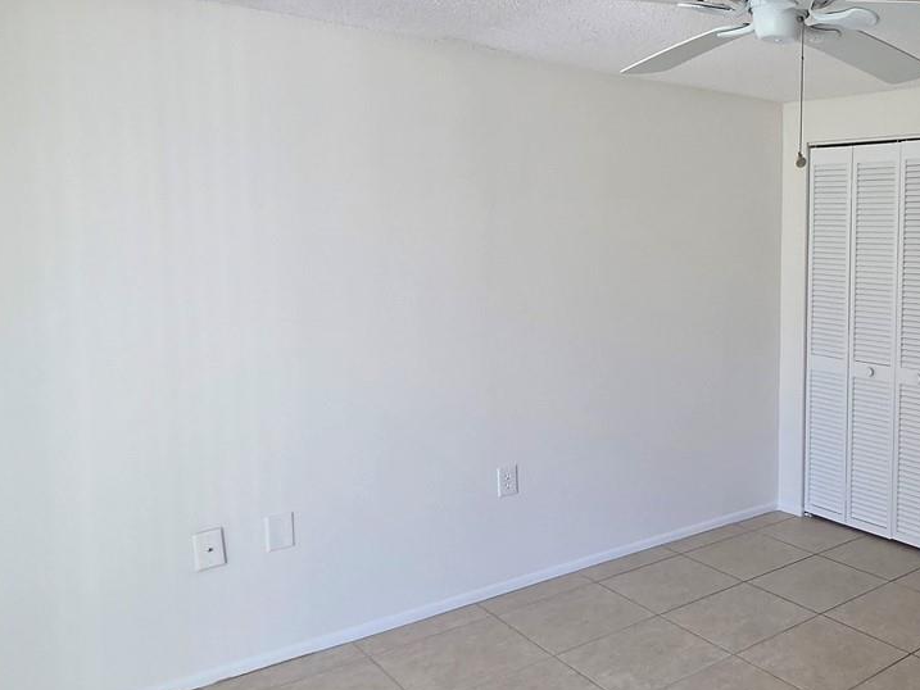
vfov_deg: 48.2
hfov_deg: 53.6
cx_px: 835
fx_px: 771
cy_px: 317
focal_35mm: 29
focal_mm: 2.2
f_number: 2.2
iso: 200
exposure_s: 1/120
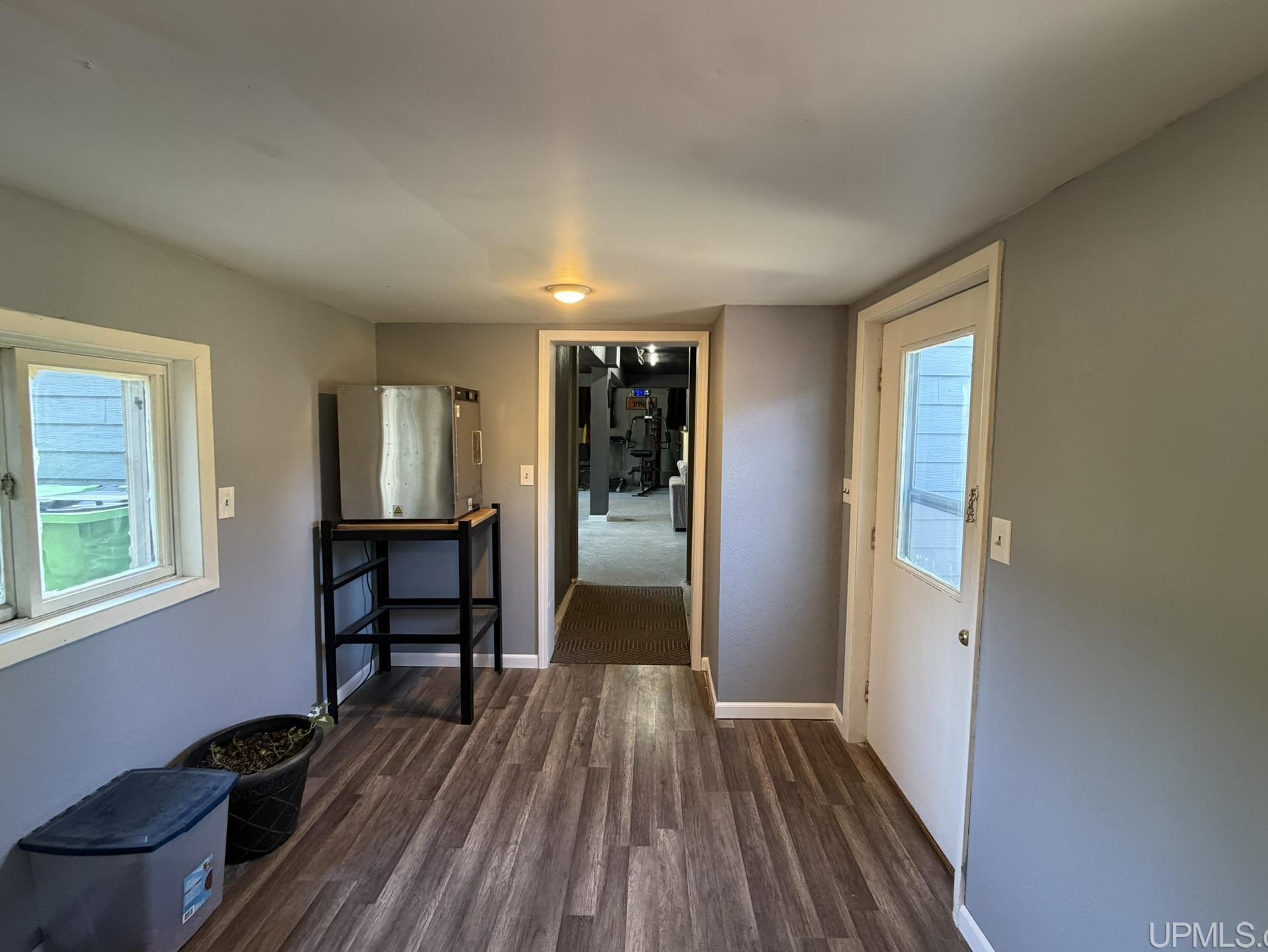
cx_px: 654
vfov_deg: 81.7
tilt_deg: -4.1
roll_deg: -0.8
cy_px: 458
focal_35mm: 15
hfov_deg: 98.1
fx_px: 550
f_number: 2.2
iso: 320
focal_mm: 2.22
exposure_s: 1/60
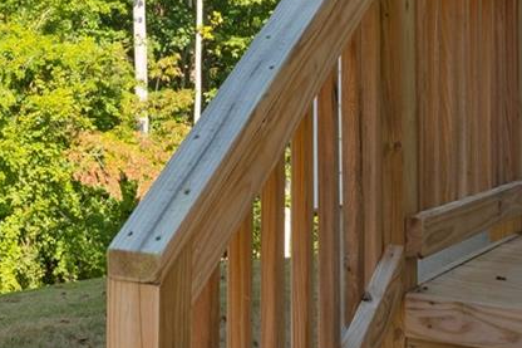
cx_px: 20
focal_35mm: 69
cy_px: 174
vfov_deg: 19.7
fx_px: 1000
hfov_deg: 27.8
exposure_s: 1/320
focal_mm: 14
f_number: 10
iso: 640
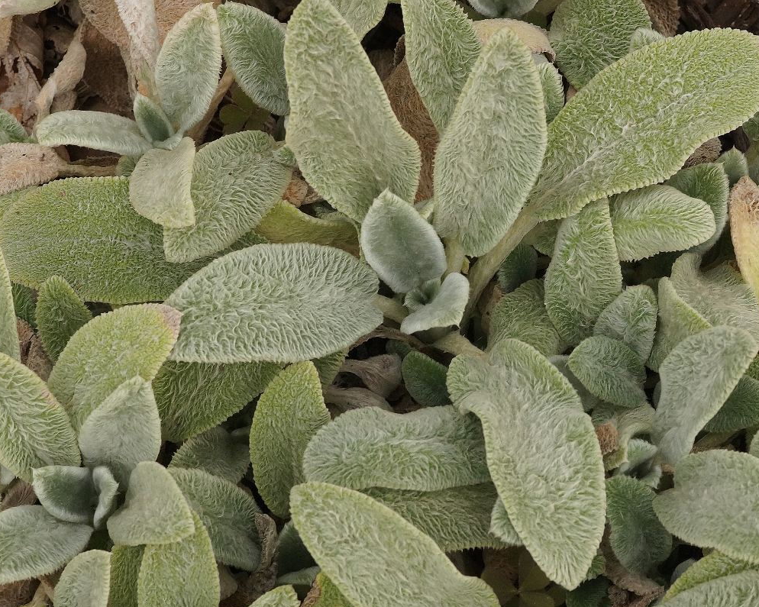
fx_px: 3818
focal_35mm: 170
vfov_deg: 9.1
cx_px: 451
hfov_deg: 11.3
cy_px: 305
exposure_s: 1/160
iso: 800
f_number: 10
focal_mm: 100
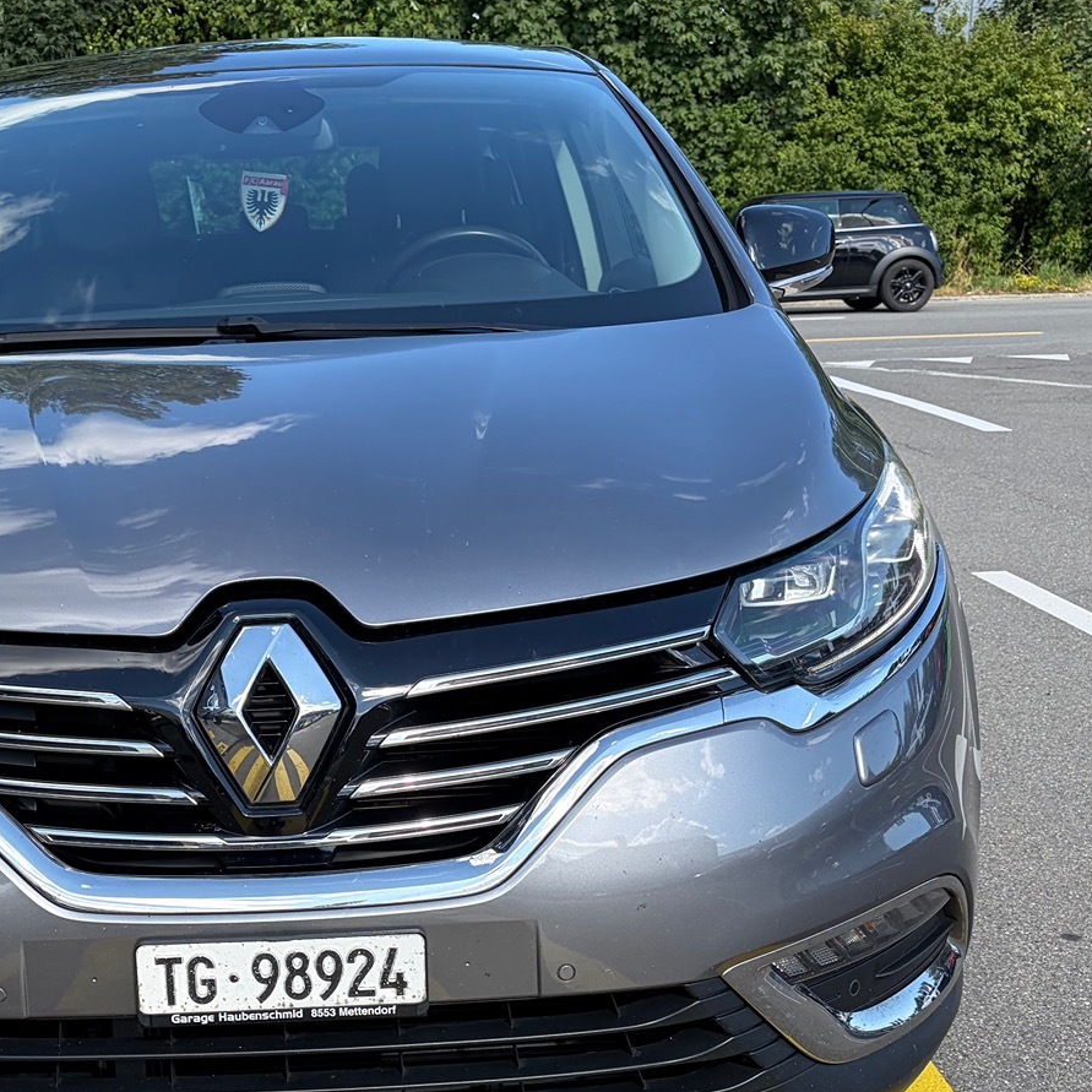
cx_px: 273
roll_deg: -0.3
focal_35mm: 52
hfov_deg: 32.2
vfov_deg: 32.6
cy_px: 707
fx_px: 1856
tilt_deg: -15.0
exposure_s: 1/1032
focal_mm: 5.96
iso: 50
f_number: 1.6
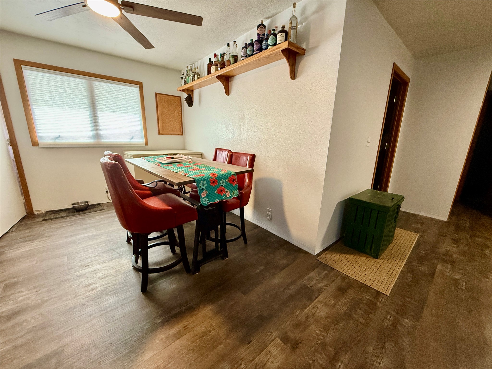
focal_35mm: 14
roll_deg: -1.7
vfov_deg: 85.7
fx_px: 199
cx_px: 246
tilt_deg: -13.8
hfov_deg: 102.1
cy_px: 184
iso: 320
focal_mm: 2.22
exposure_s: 1/60
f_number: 2.2
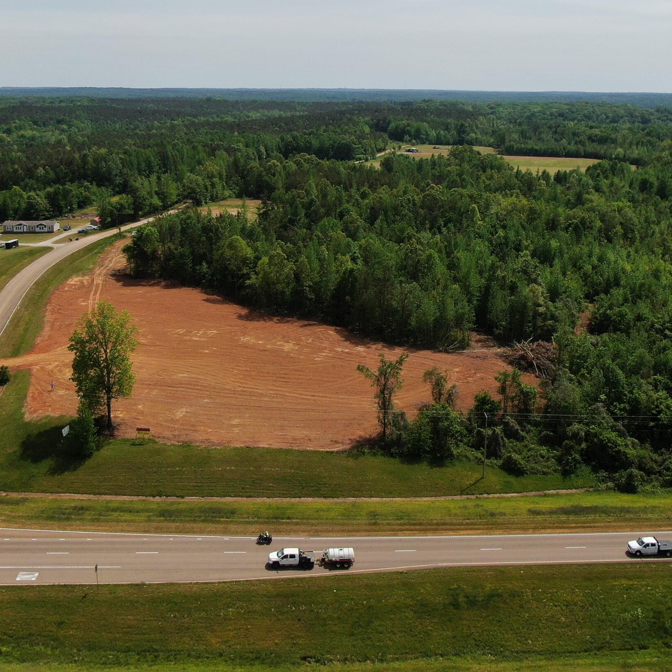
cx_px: 343
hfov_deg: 42.8
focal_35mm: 39
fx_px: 857
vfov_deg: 42.2
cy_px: 216
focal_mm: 4.39
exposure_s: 1/2500
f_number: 2.8
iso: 110
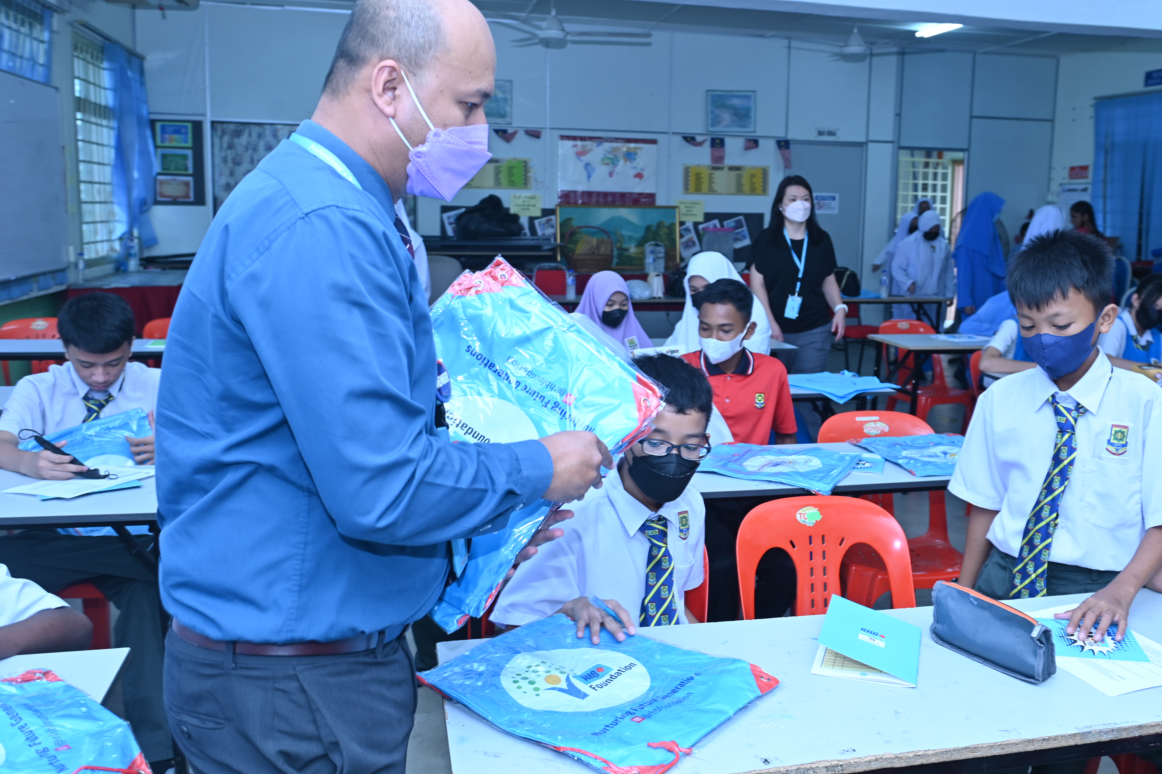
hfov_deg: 57.1
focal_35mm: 33
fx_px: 1065
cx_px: 656
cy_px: 355
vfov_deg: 39.9
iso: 400
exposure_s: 1/60
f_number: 4
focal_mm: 29
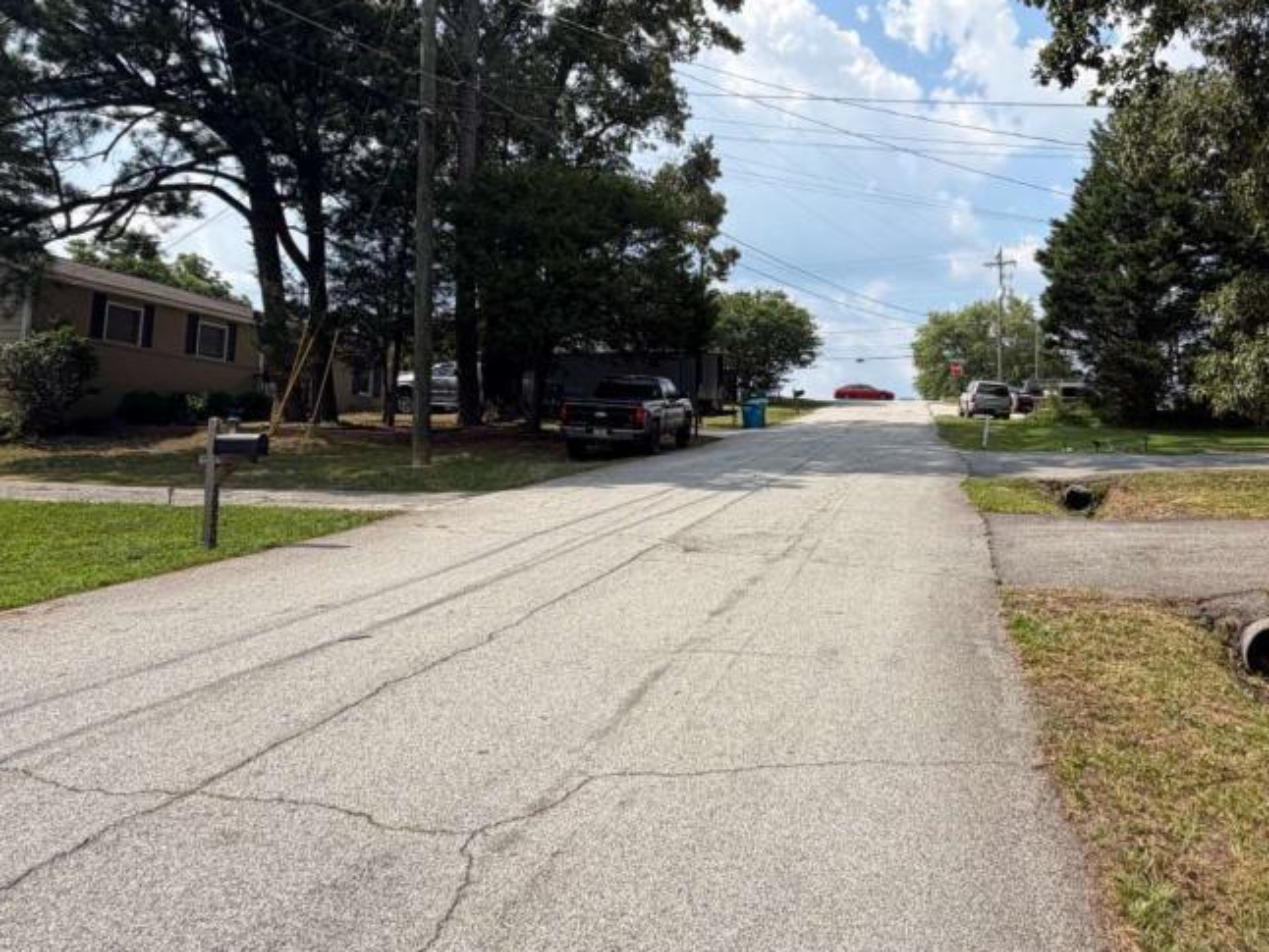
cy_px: 383
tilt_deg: +7.1
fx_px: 953
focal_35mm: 26
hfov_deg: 66.0
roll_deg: -0.8
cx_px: 817
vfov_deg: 52.7
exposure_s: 1/830
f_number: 2.2
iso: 20
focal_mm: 2.22
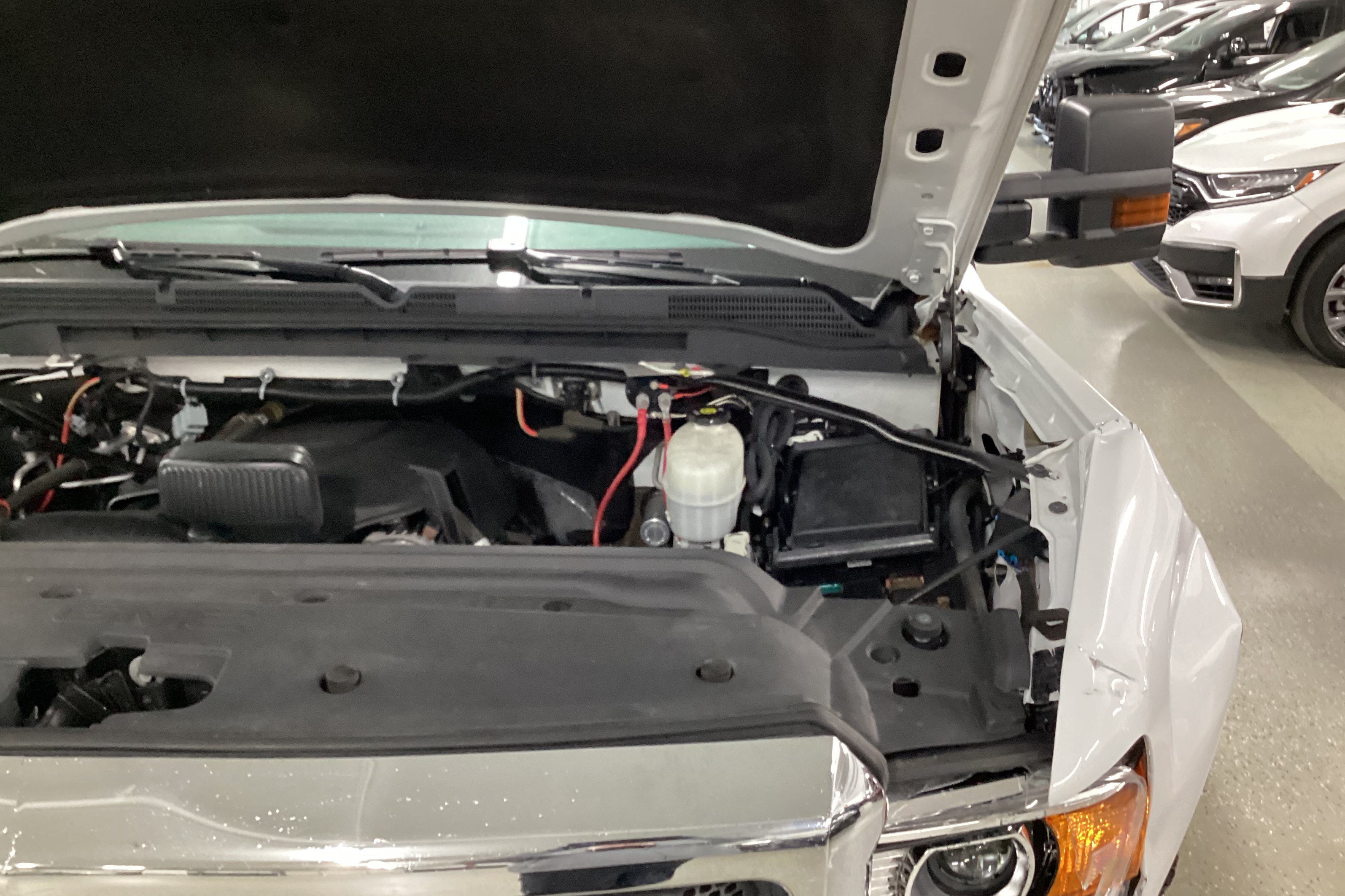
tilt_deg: -22.8
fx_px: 1233
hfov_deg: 57.2
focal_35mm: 33
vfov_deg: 40.0
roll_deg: +1.2
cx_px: 680
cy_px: 478
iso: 400
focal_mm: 3.3
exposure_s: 1/30
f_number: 2.4
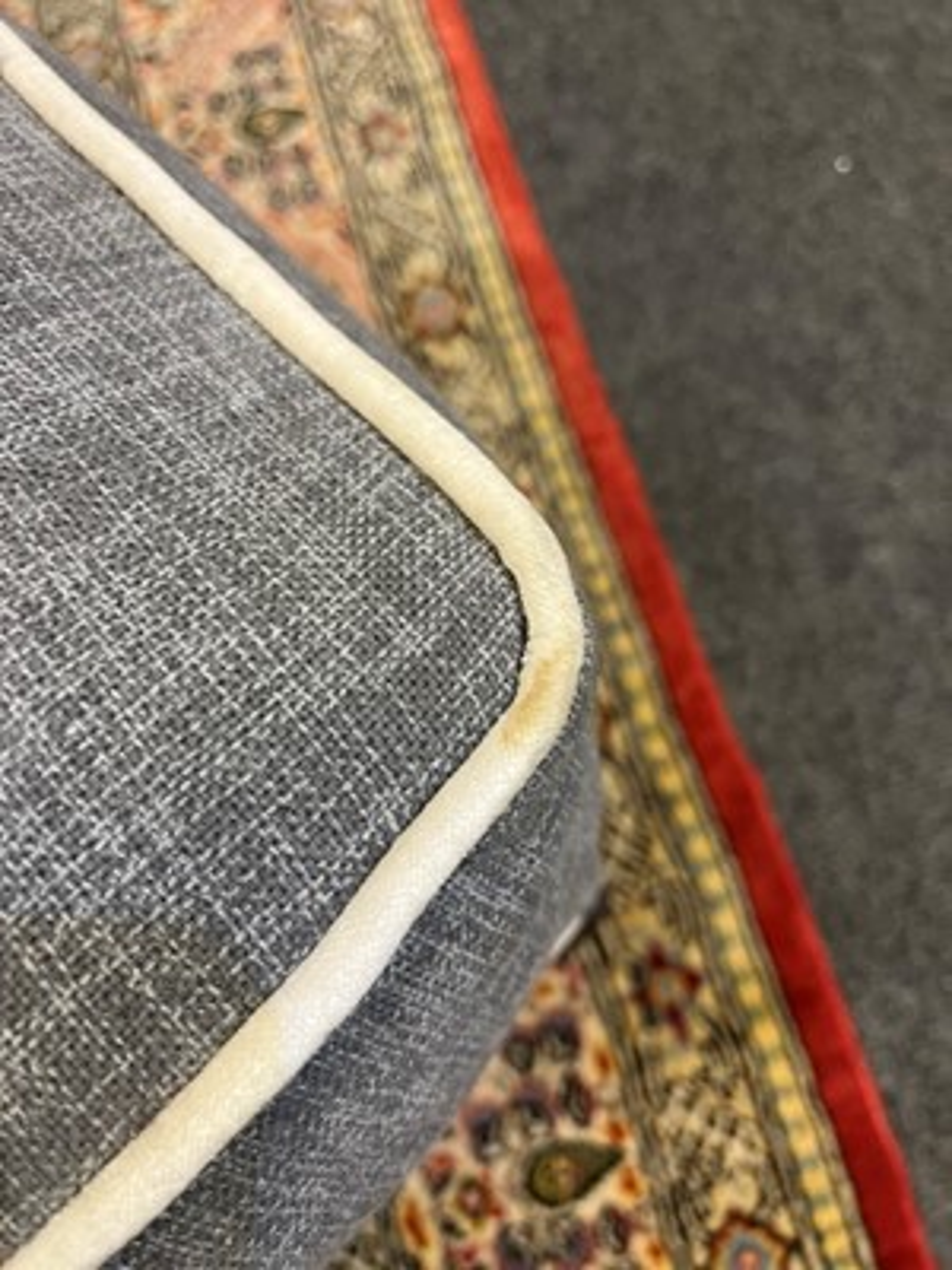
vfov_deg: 67.3
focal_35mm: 26
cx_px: 476
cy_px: 635
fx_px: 953
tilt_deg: -70.3
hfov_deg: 53.1
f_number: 1.6
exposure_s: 1/50
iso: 125
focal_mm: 5.1
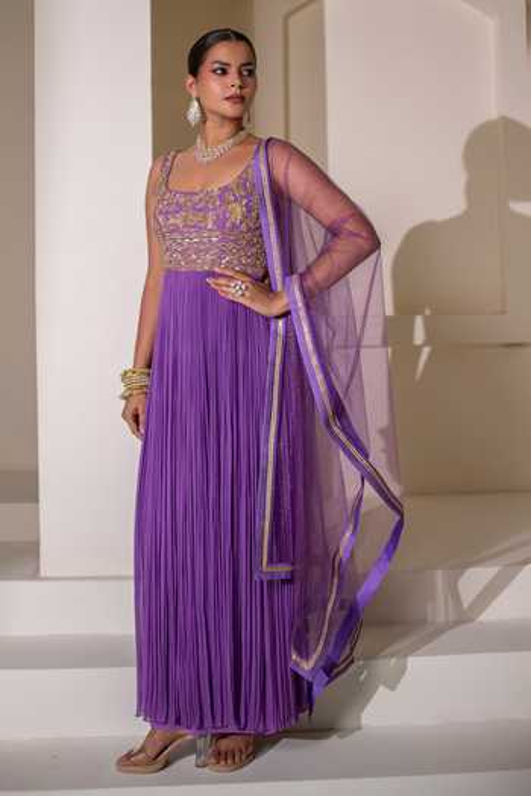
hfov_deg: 37.9
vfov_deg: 54.4
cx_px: 266
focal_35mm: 35
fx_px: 774
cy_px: 398
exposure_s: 1/320
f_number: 2.8
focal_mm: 35
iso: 400
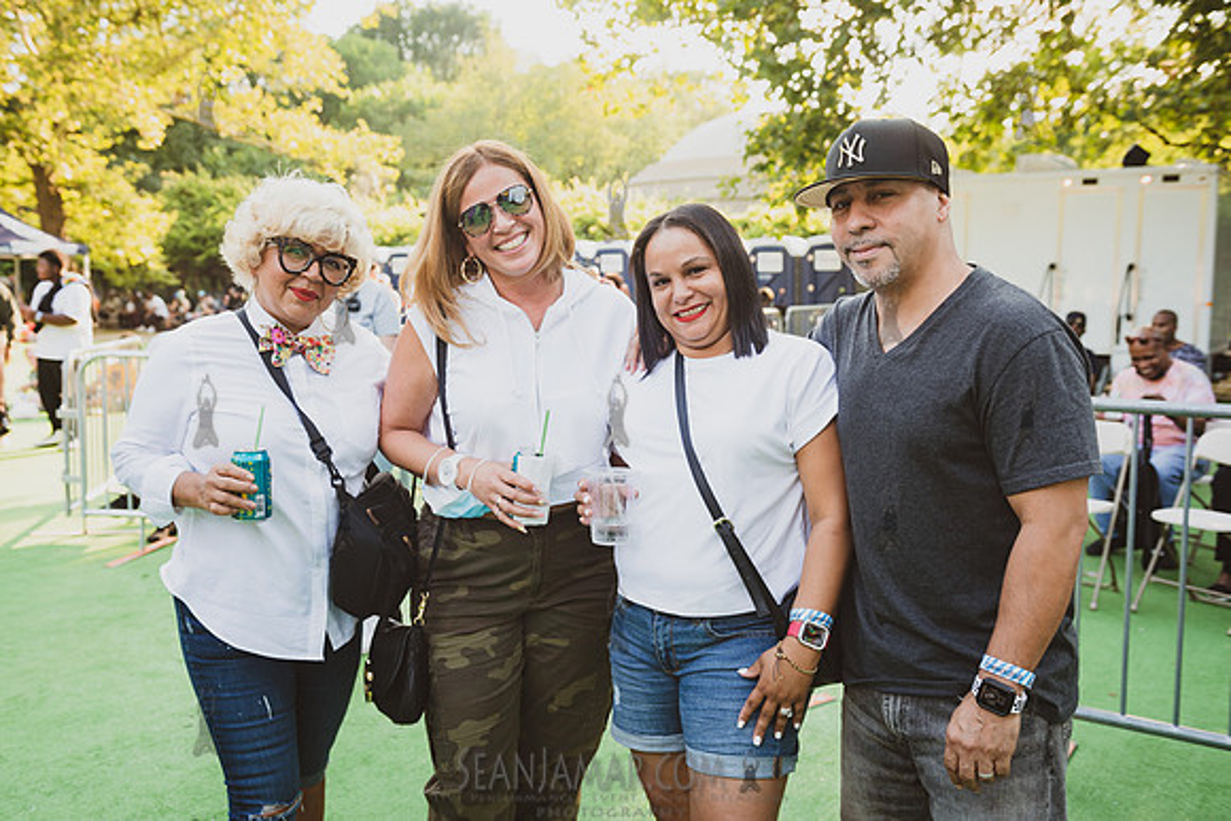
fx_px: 1162
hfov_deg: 55.8
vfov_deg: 38.9
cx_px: 577
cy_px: 396
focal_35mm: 34
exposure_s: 1/125
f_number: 4
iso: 200
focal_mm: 32
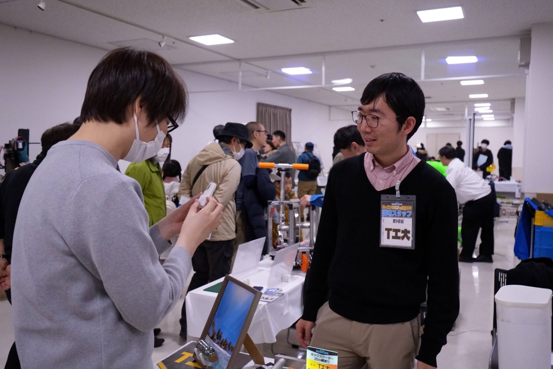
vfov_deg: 43.6
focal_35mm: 30
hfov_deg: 61.9
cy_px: 184
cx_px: 276
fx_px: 461
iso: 12800
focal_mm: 30
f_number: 5
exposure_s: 1/500
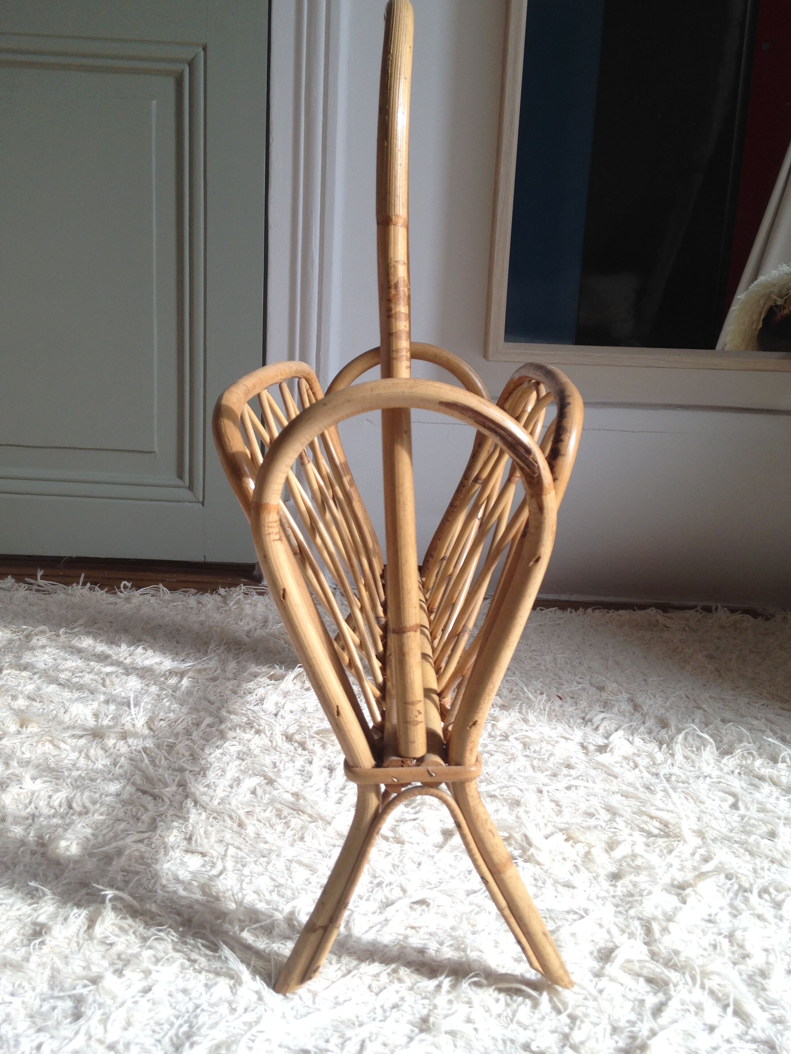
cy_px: 499
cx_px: 372
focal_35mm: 37
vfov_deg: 50.1
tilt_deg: -11.8
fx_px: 1127
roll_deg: -2.9
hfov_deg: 38.6
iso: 50
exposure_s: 1/120
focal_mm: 4.12
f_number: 2.4
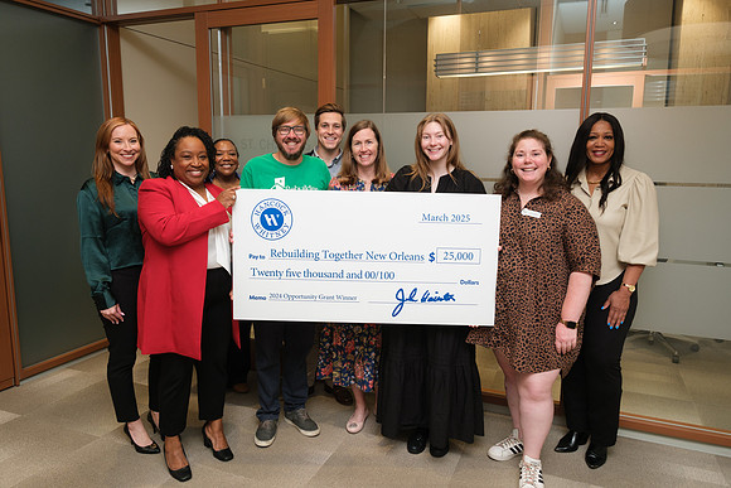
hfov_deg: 71.5
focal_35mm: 25
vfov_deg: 51.3
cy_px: 244
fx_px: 508
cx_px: 366
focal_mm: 16.6
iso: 400
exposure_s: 1/125
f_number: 4.5
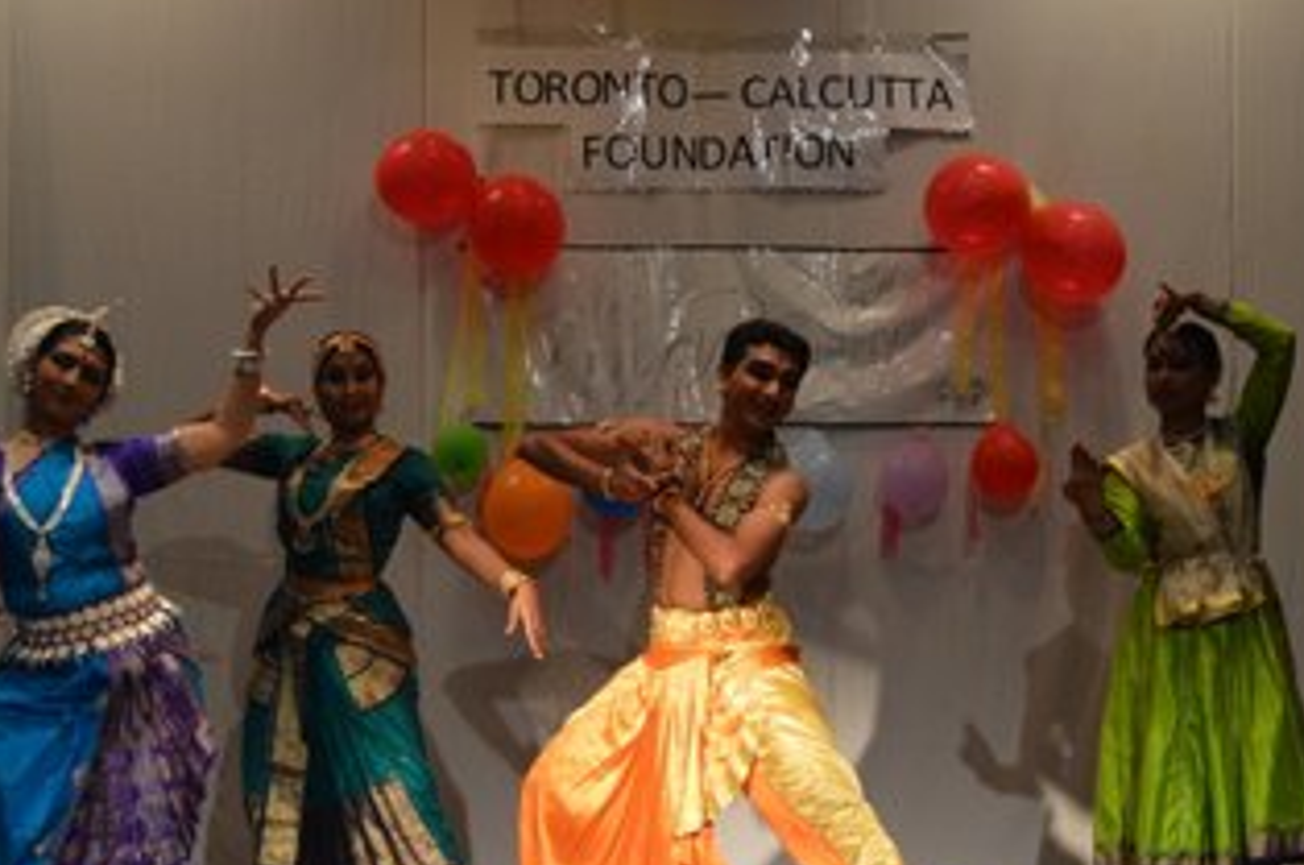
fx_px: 2315
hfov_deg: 31.4
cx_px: 770
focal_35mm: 64
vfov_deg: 21.0
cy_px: 654
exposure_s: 1/80
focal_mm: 28
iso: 400
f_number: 4.5
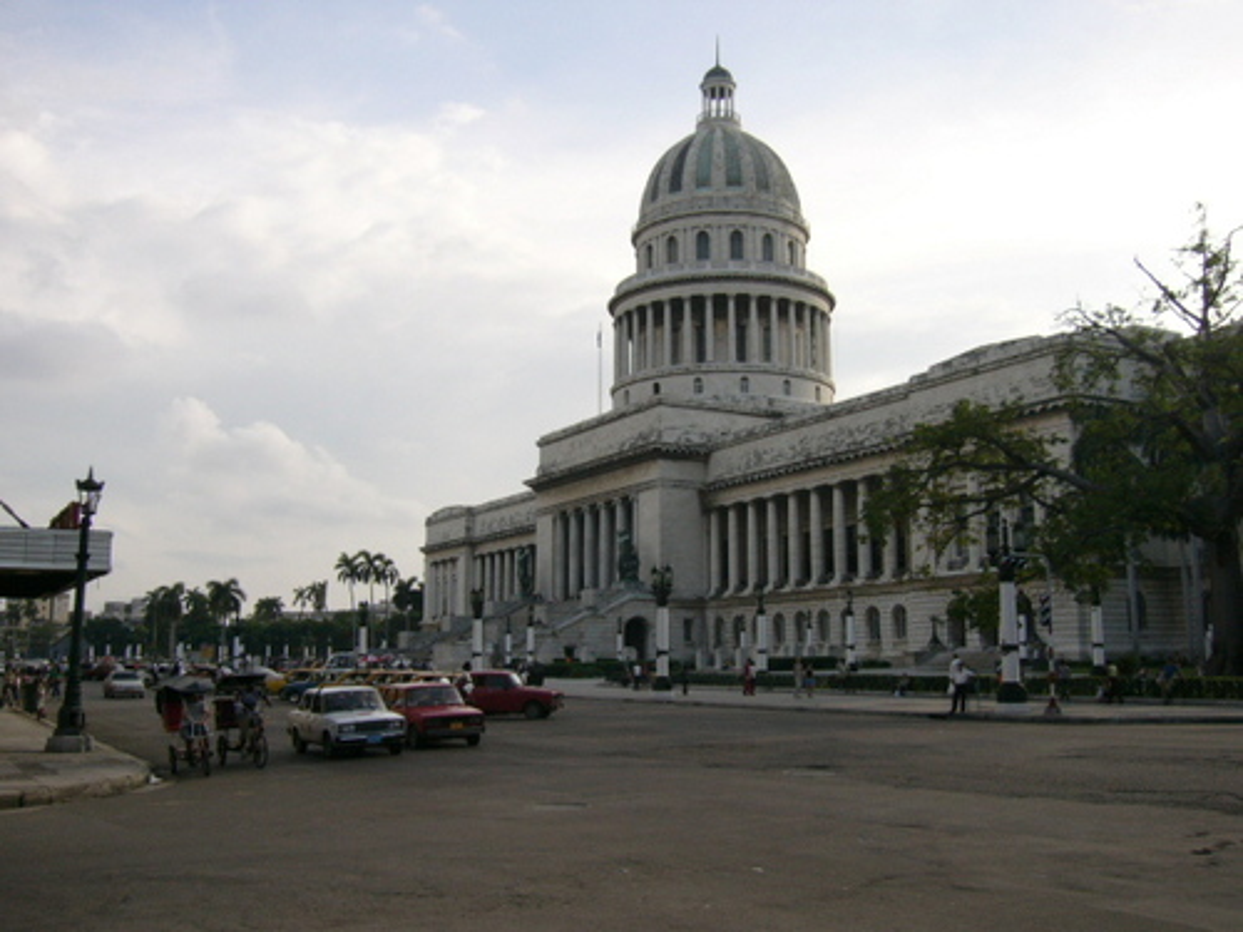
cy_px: 466
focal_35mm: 35
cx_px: 622
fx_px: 1257
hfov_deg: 52.6
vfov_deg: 40.7
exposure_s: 1/125
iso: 100
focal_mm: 5.8
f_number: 8
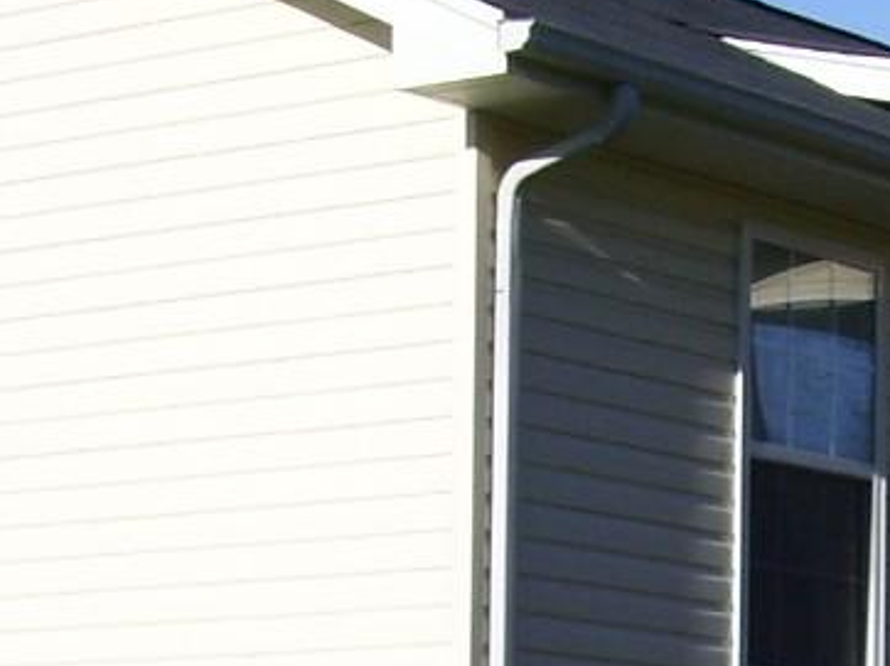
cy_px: 758
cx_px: 642
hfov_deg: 12.5
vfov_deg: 9.3
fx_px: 4060
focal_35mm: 158
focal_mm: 6
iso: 80
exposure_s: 1/750
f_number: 4.8
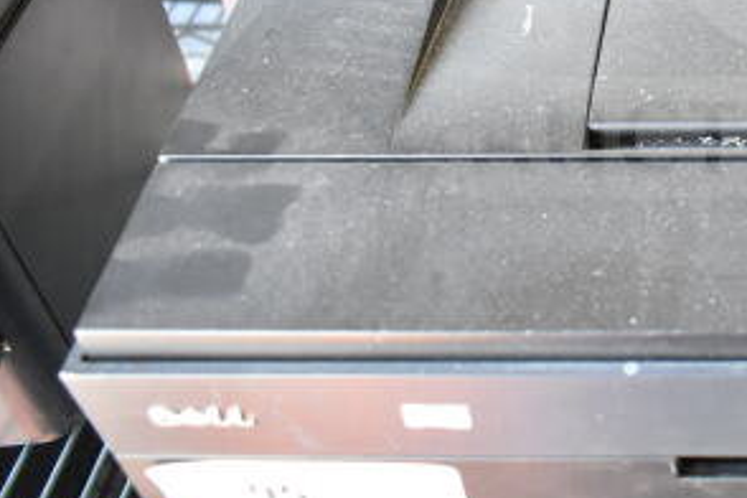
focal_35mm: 56
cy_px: -4
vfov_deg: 23.2
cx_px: 732
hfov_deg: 33.0
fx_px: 1162
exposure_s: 1/60
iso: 1600
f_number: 4
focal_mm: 18
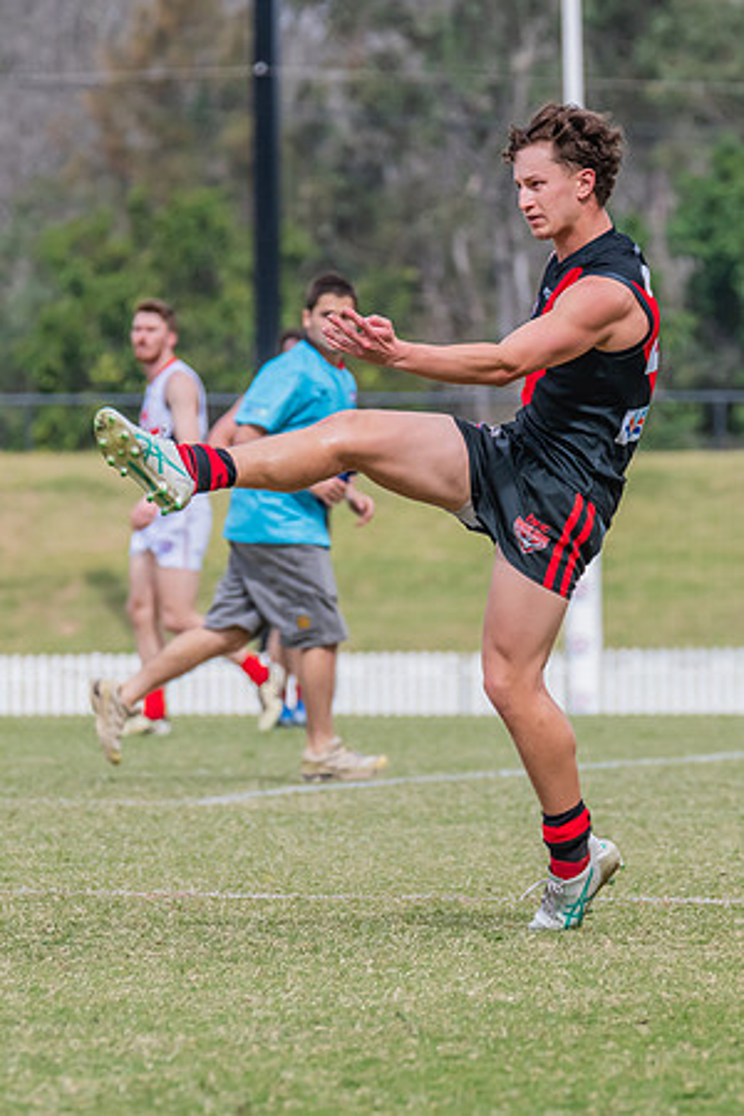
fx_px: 15612
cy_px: 547
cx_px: 498
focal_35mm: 504
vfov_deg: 4.1
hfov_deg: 2.7
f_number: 9
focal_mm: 310
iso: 800
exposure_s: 1/1250
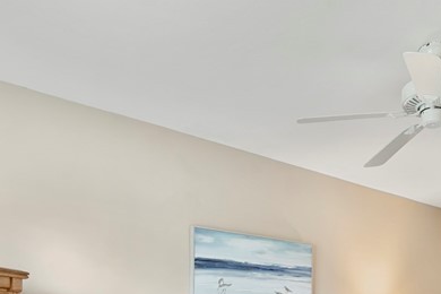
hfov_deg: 47.9
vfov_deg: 30.1
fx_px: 478
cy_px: 335
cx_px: 325
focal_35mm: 39
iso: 100
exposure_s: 3
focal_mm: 14
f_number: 8
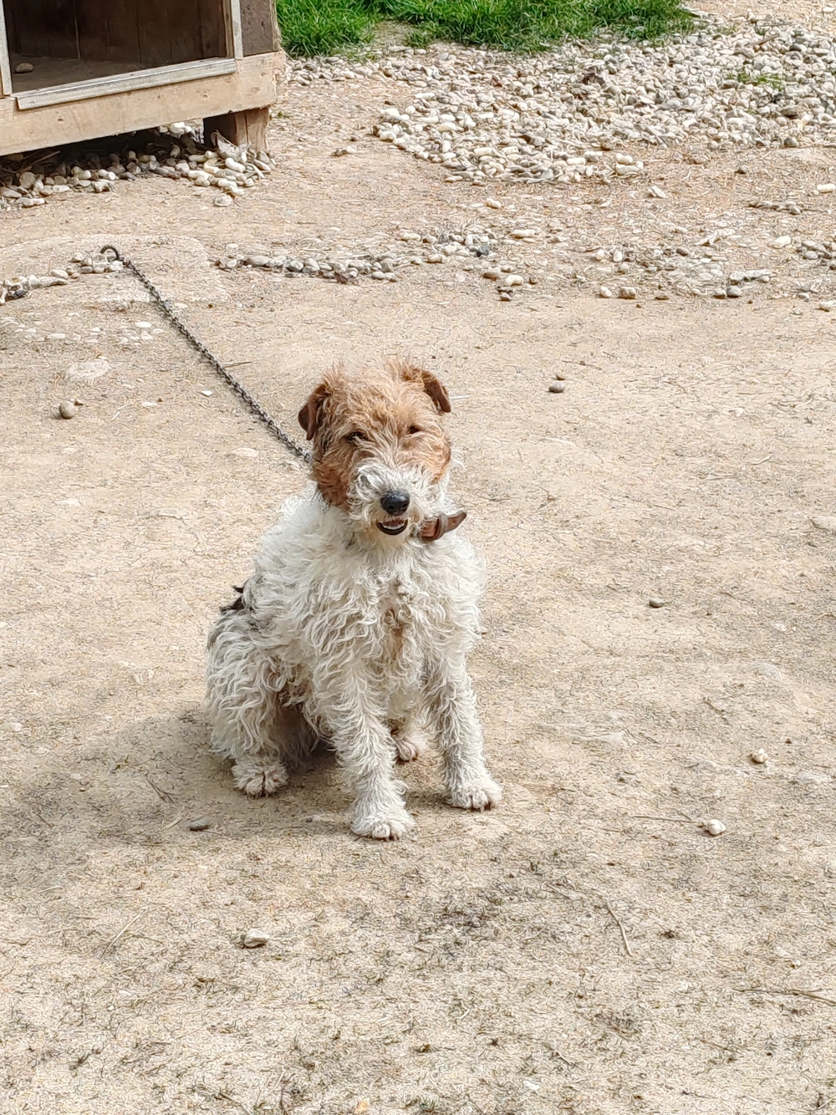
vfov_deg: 18.4
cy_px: 558
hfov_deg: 13.8
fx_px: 3447
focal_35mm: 107
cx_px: 418
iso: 50
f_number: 1.9
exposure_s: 1/260
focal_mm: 6.12
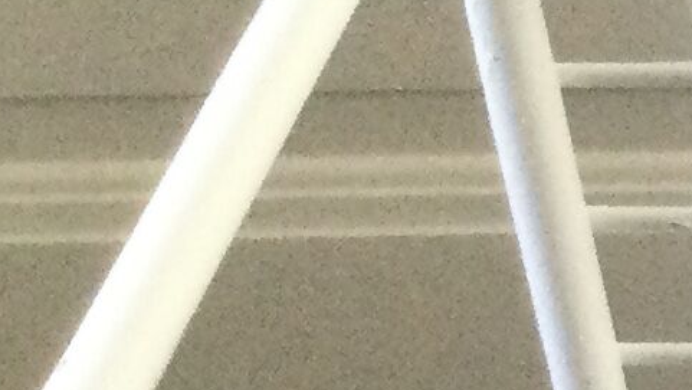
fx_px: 4204
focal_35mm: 229
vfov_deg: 5.2
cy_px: 894
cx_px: 1990
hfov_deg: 8.2
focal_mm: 3.3
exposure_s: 1/33
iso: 50
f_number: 2.4
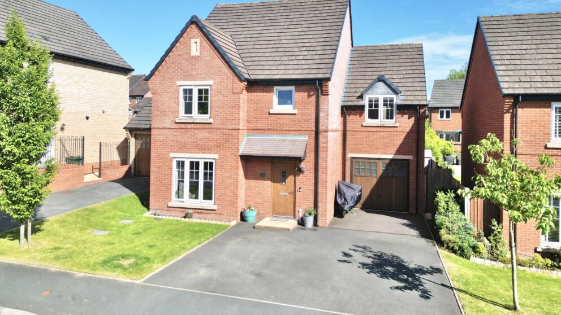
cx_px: 275
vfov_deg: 42.7
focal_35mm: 27
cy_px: 125
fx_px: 402
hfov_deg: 69.9
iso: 110
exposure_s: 1/2000
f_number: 1.7
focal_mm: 6.72
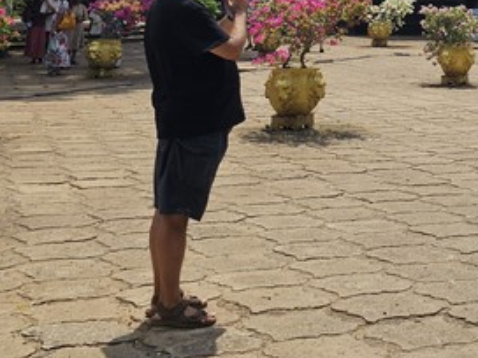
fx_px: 1091
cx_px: 576
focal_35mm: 79
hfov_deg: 22.7
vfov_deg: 17.0
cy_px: -165
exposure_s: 1/1070
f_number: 1.7
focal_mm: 6.3
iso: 10
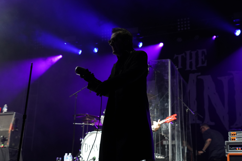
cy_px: 80
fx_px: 350
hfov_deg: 38.2
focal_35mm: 52
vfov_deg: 26.0
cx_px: 121
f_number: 4
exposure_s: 1/160
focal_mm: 52
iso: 4000
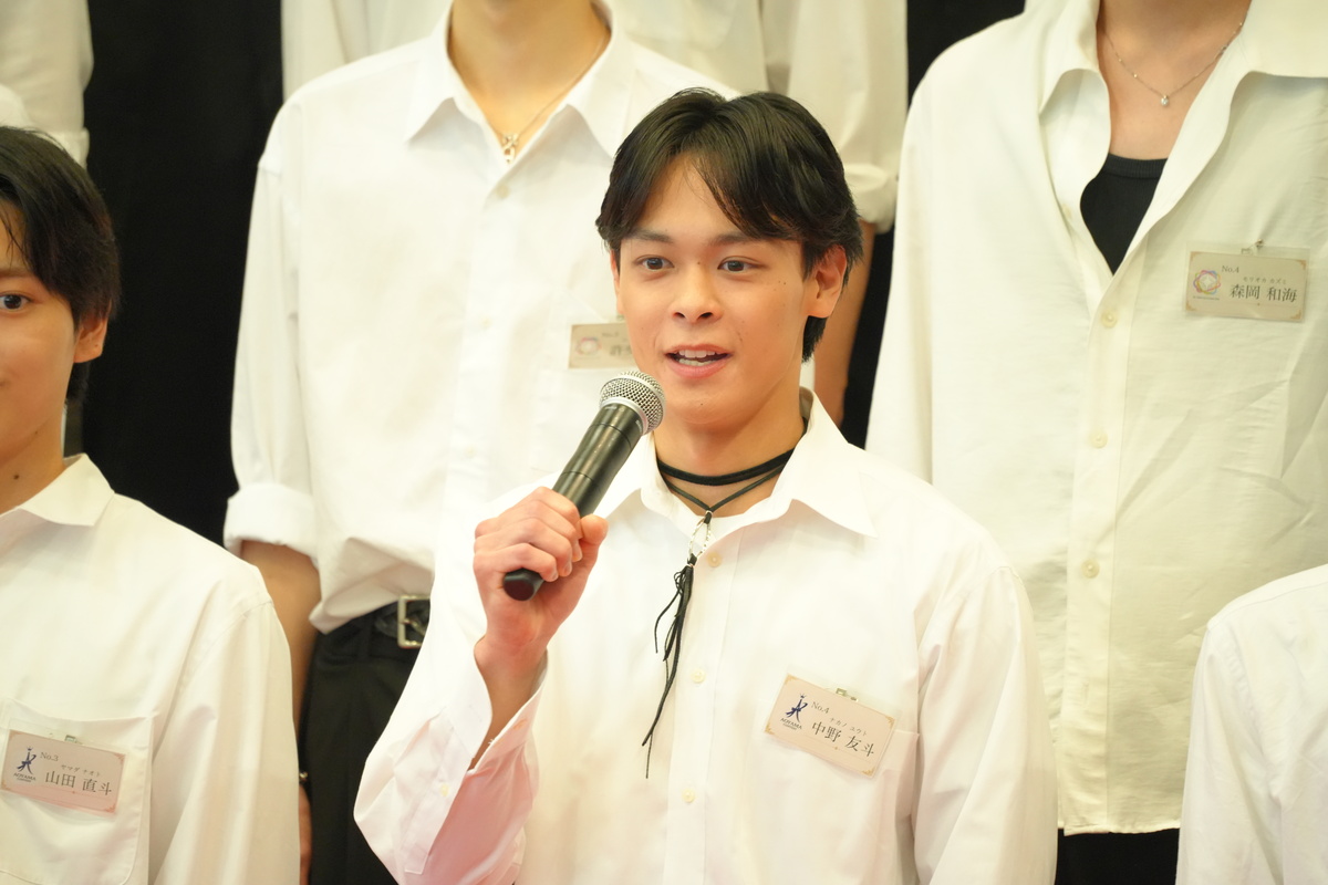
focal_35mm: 500
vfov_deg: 2.7
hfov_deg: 4.1
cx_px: 664
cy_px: 442
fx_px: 18443
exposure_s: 1/100
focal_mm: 500
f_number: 6.7
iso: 6400
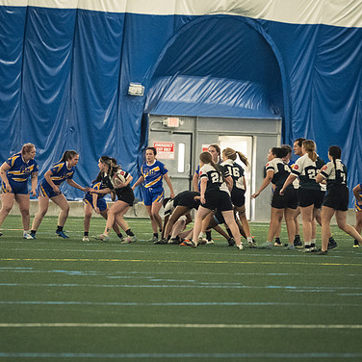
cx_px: 147
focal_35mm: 393
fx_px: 4650
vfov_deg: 4.5
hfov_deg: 4.5
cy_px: 179
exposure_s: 1/500
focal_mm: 200
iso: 7200
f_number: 2.8
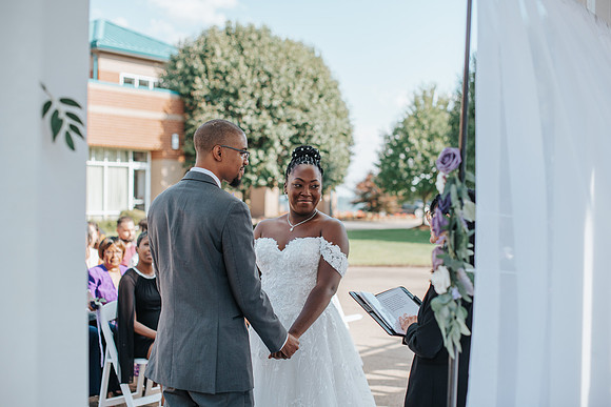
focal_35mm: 51
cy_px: 204
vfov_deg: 26.5
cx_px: 306
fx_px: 865
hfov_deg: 38.9
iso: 200
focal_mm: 50
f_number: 2.5
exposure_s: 1/2000
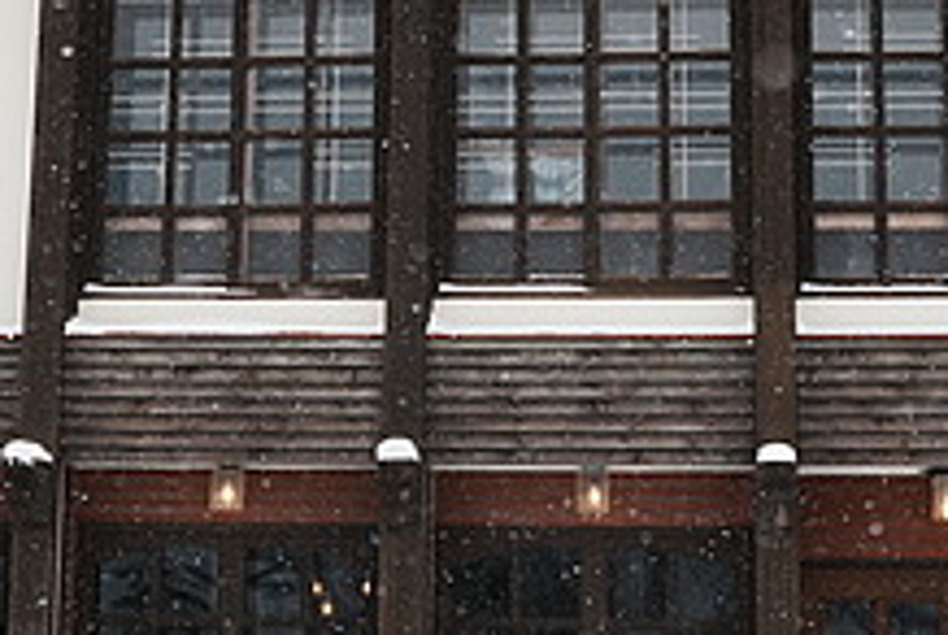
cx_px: 544
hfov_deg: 19.9
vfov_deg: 13.3
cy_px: 57
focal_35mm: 102
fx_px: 2693
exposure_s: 1/2500
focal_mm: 28.6
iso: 250
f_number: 2.8
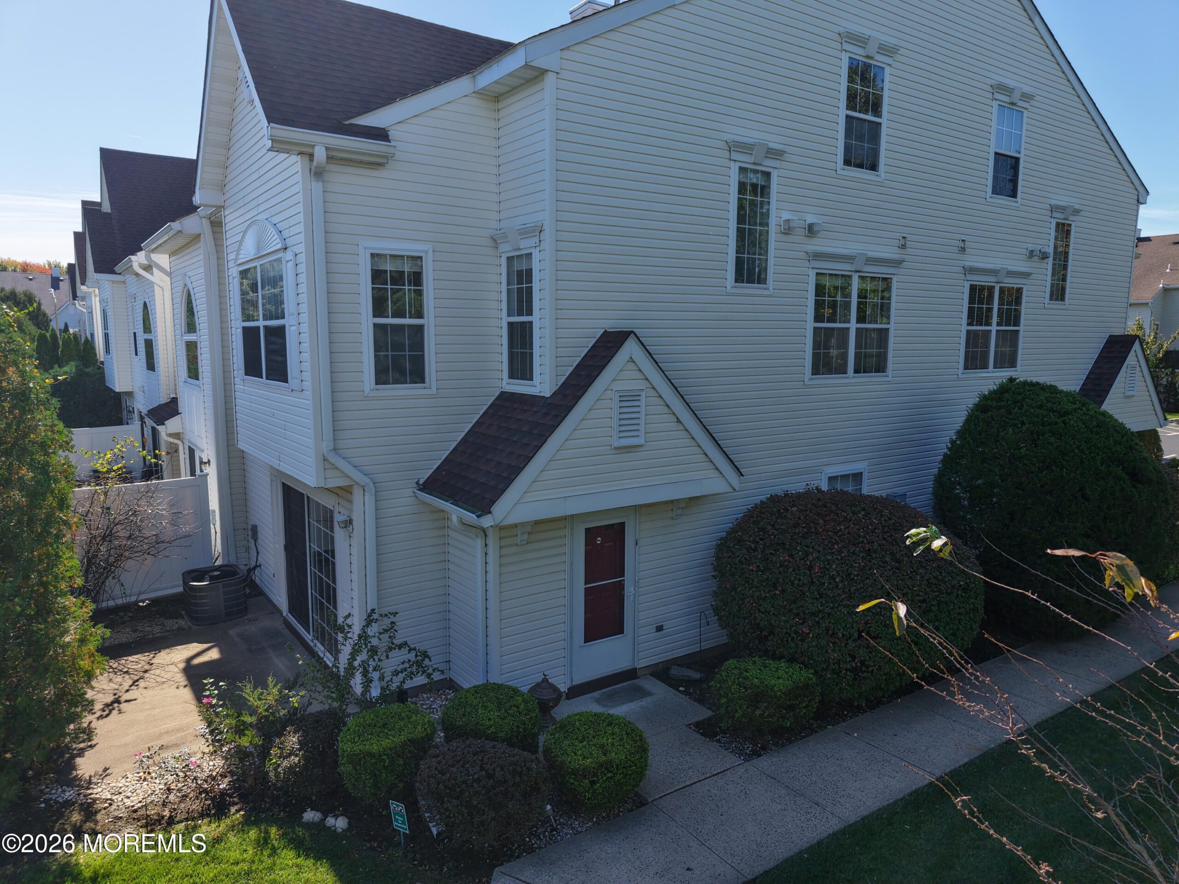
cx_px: 590
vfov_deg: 56.8
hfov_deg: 71.6
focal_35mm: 24
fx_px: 817
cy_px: 442
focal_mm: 8.67
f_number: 1.8
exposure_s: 1/5000
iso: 350
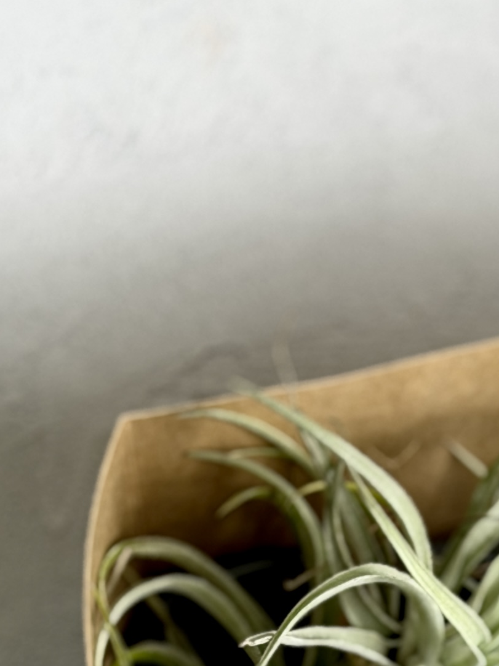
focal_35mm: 179
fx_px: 3440
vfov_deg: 10.5
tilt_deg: -10.7
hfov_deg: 8.1
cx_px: 748
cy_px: 1137
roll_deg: +0.8
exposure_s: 1/173
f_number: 1.78
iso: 50
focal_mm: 6.76
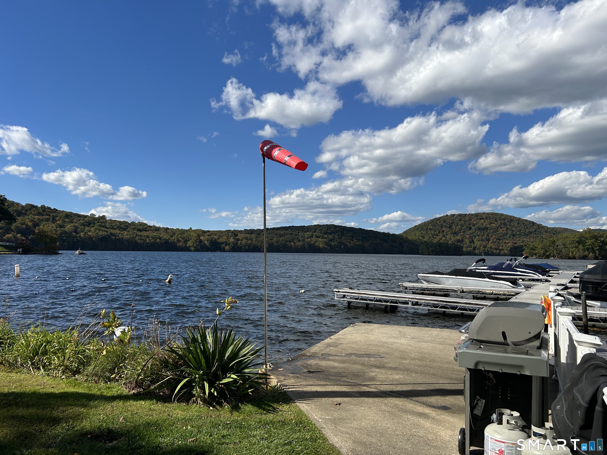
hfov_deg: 67.3
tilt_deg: +3.2
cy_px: 228
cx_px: 304
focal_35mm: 26
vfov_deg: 53.1
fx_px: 456
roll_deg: -0.2
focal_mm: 5.7
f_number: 1.5
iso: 50
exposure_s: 1/5587
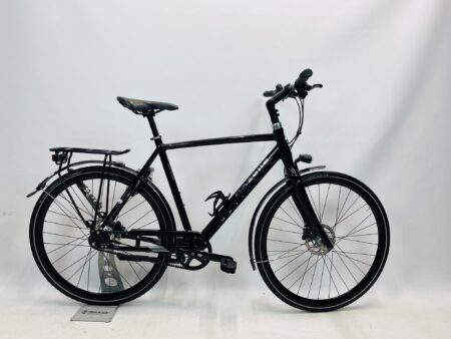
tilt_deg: -4.4
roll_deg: -0.8
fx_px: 339
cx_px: 226
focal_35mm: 26
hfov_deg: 67.3
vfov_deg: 53.1
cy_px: 170
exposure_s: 1/100
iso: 50
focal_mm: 4.25
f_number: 1.8
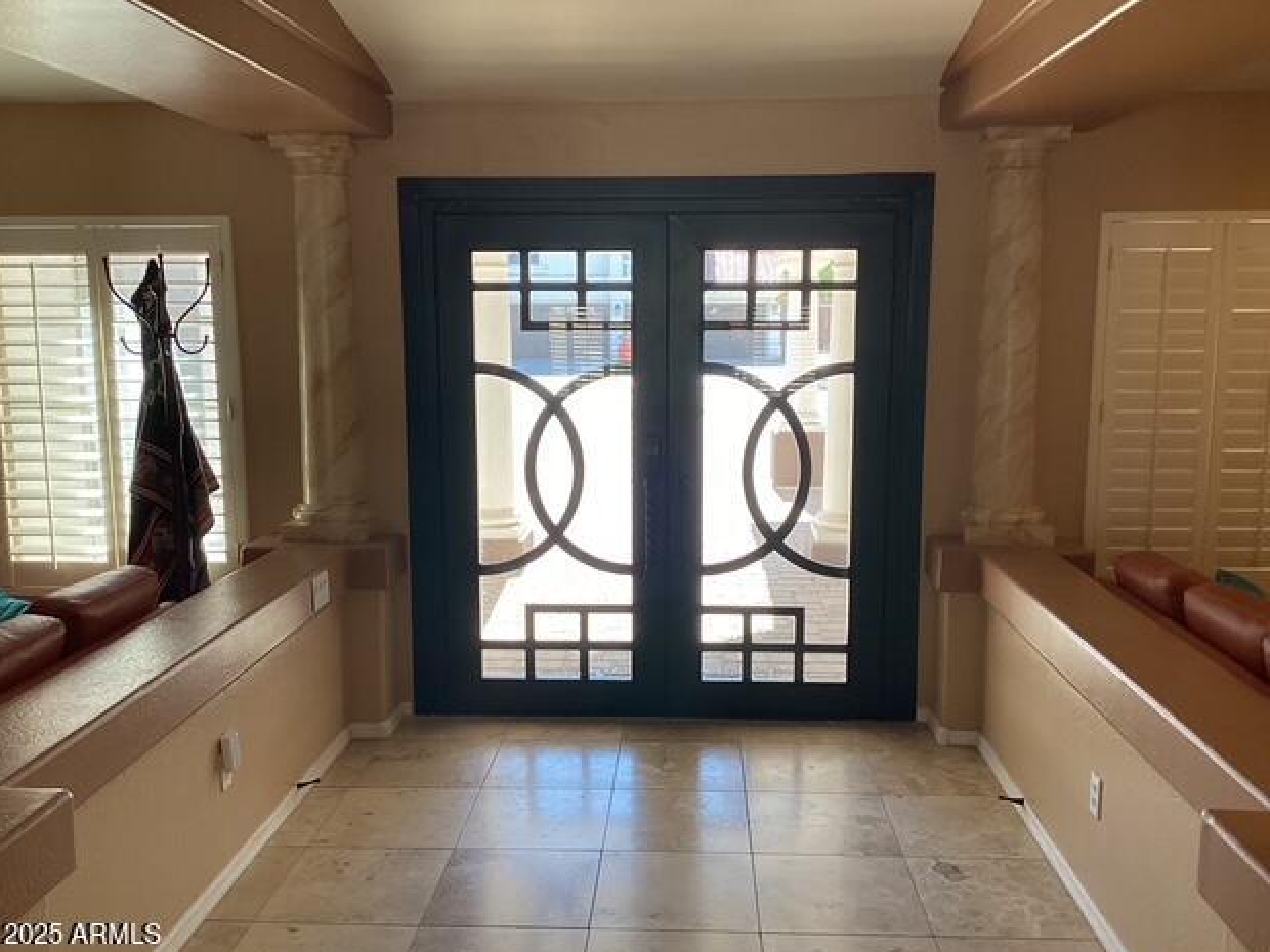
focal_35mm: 32
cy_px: 487
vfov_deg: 44.2
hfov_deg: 56.8
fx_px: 1174
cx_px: 647
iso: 50
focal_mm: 3.3
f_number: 2.4
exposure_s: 1/100
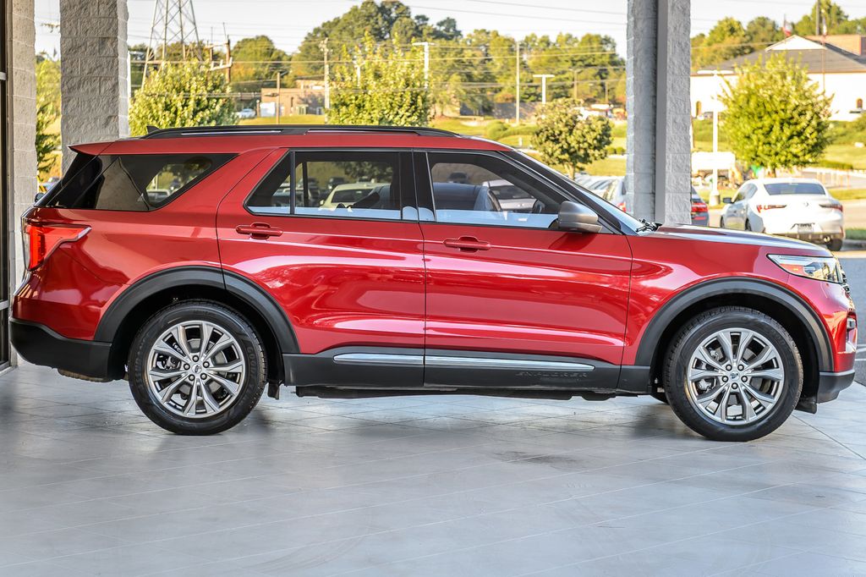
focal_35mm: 80
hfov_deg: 25.5
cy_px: 271
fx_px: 1914
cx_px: 427
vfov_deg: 17.1
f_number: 4.5
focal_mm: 70
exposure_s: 1/100
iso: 100
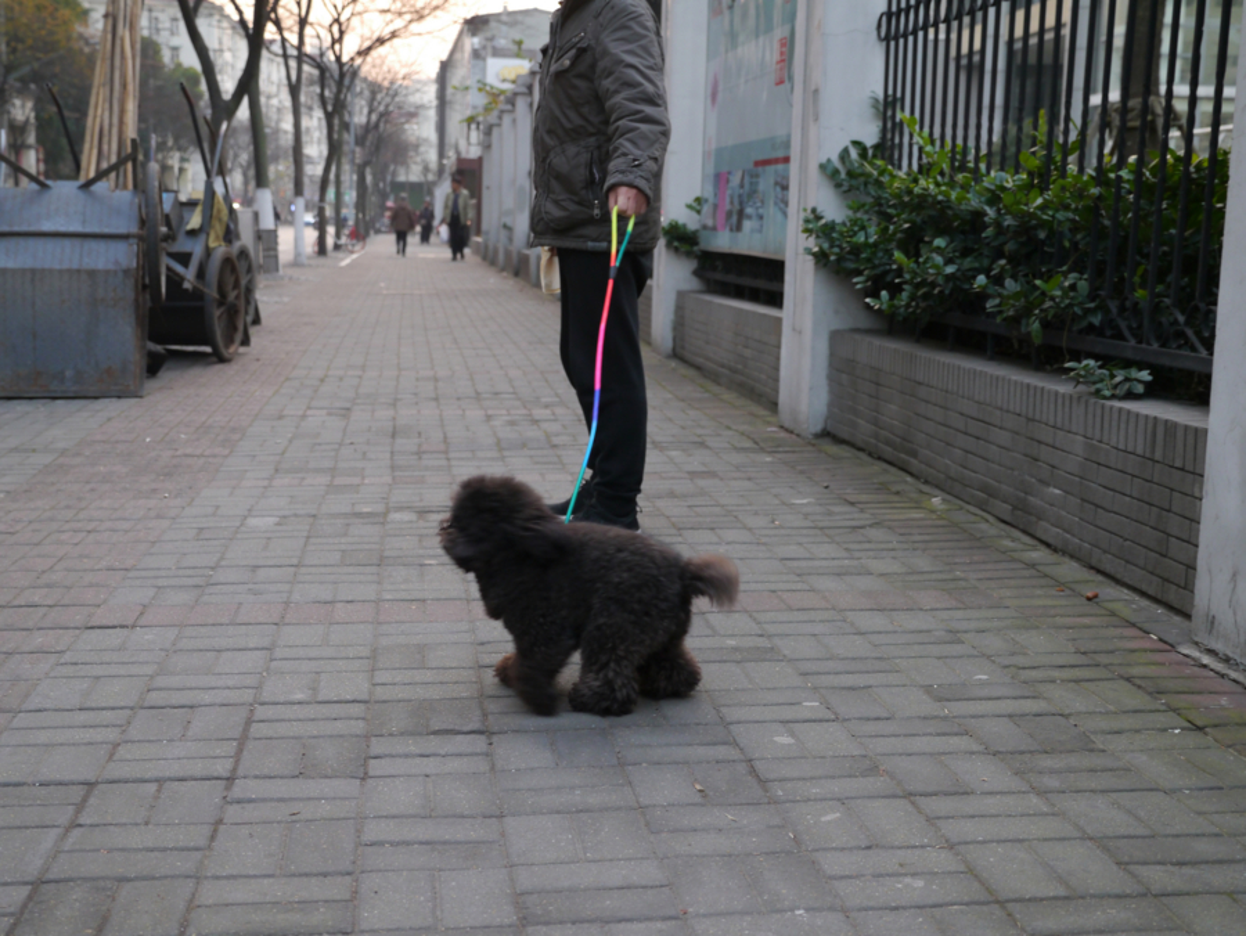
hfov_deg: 39.6
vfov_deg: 30.3
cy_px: 468
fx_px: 1729
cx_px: 623
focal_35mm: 48
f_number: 3.2
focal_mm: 24
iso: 400
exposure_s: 1/125
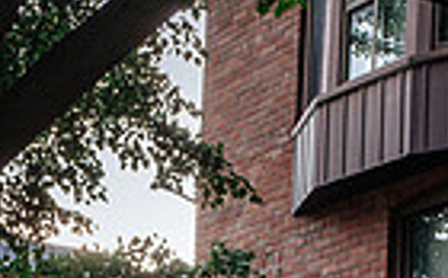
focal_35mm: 119
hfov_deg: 17.5
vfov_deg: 10.3
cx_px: 135
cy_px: 509
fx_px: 1451
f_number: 3.6
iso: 800
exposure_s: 1/400
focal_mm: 18.2
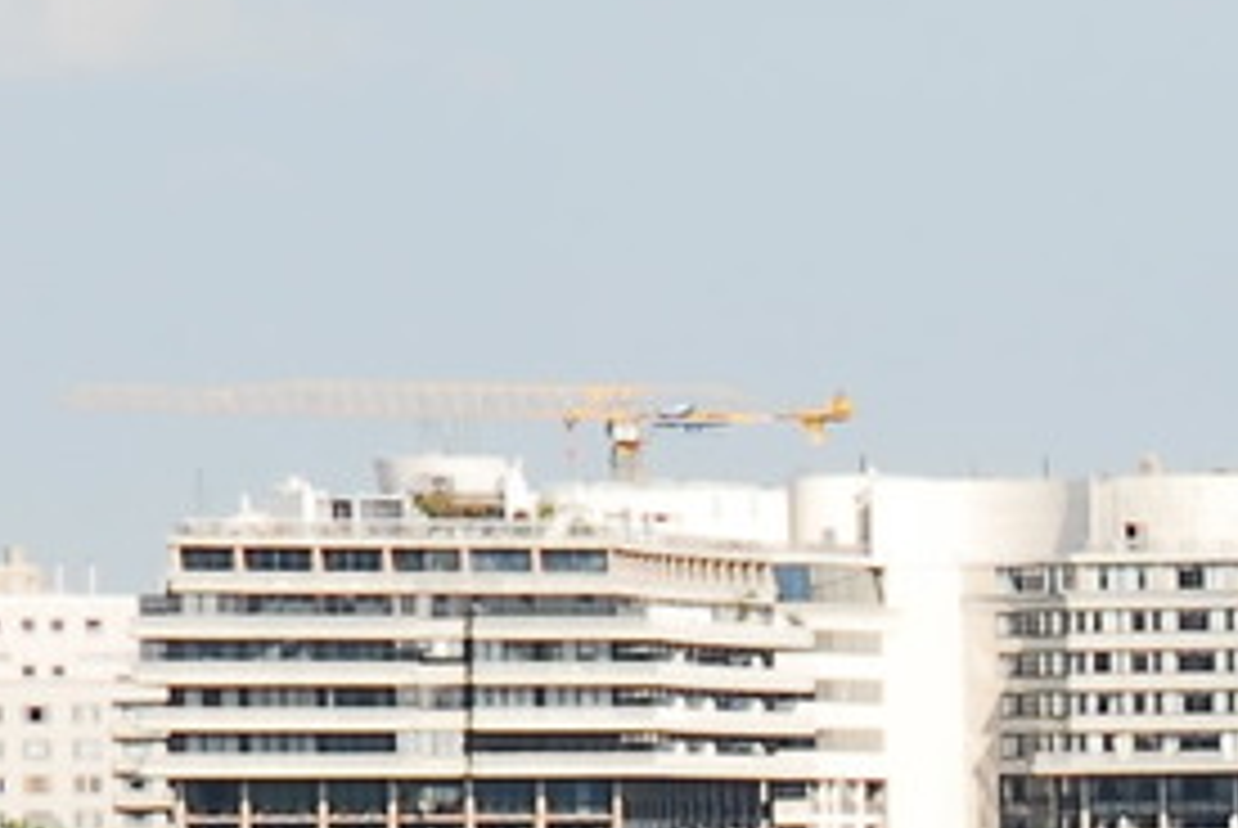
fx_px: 18761
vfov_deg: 2.5
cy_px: 1822
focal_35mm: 545
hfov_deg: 3.7
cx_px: 2433
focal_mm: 50
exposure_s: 1/180
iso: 100
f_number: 9
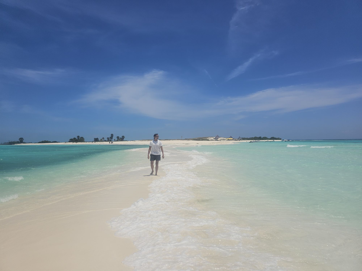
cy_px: 136
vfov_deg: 58.9
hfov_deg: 73.9
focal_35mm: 23
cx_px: 181
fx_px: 241
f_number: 1.7
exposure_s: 1/3333
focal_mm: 6.3
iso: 10
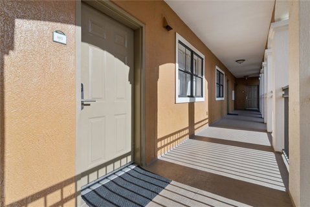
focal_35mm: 16
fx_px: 138
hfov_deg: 96.7
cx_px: 155
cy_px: 104
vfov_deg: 73.8
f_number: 18
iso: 200
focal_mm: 16
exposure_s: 1/160
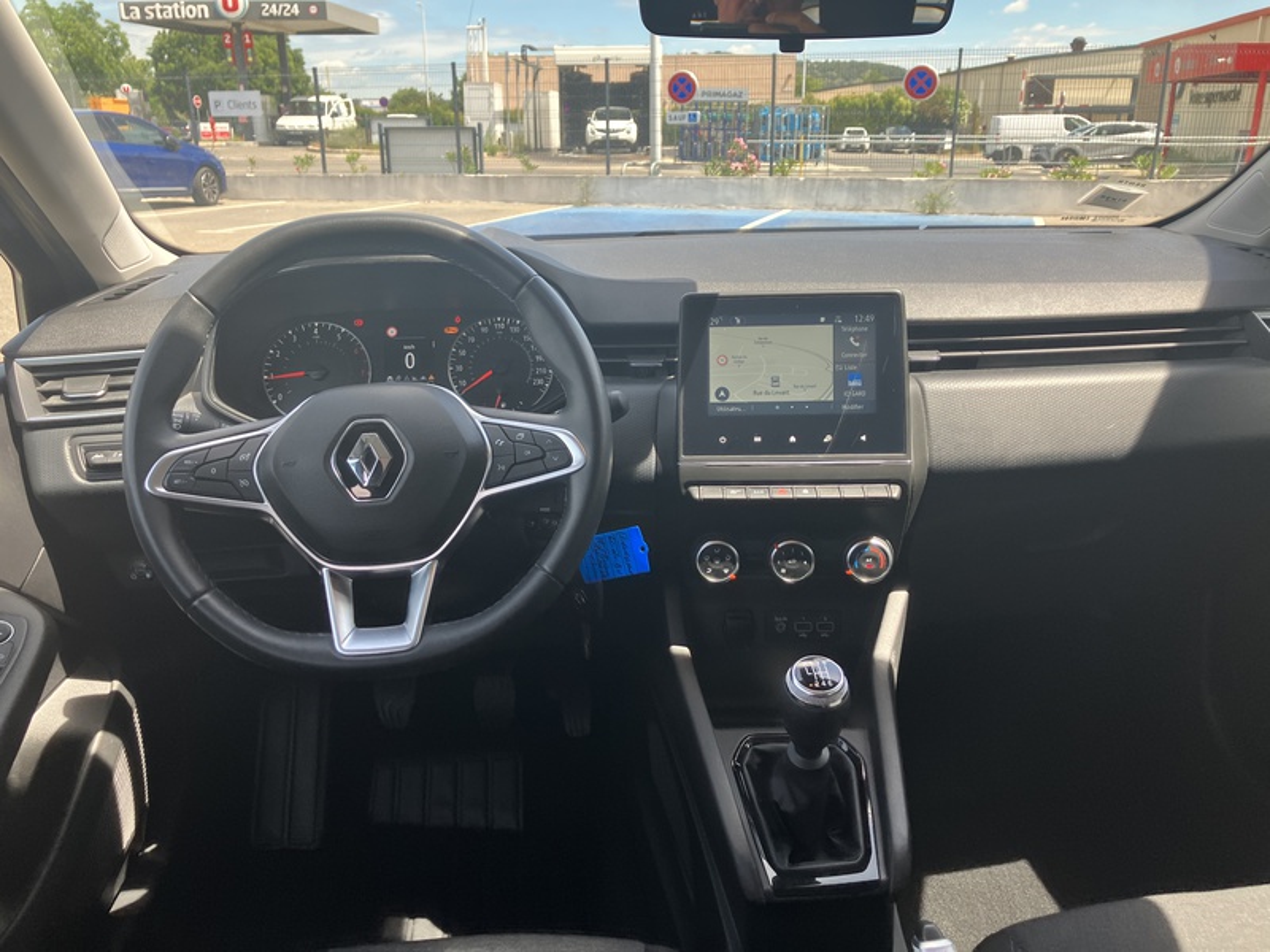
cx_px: 635
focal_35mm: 28
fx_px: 1027
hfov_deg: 63.4
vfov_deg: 49.7
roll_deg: +0.7
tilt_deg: -18.1
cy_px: 476
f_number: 1.8
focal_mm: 3.99
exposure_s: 1/245
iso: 25
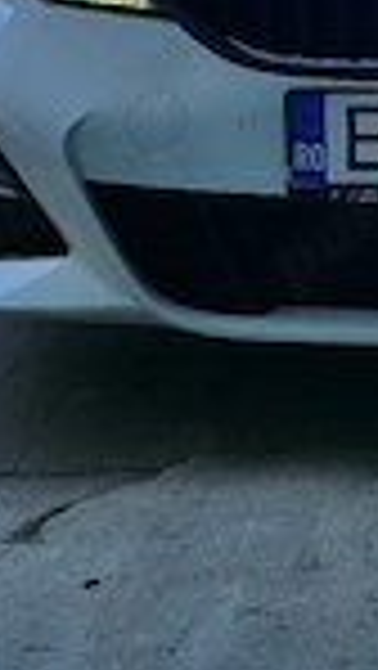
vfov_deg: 26.9
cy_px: -121
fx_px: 1245
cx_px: 508
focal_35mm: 70
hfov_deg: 16.2
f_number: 1.8
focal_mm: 5
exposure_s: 1/714
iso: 40
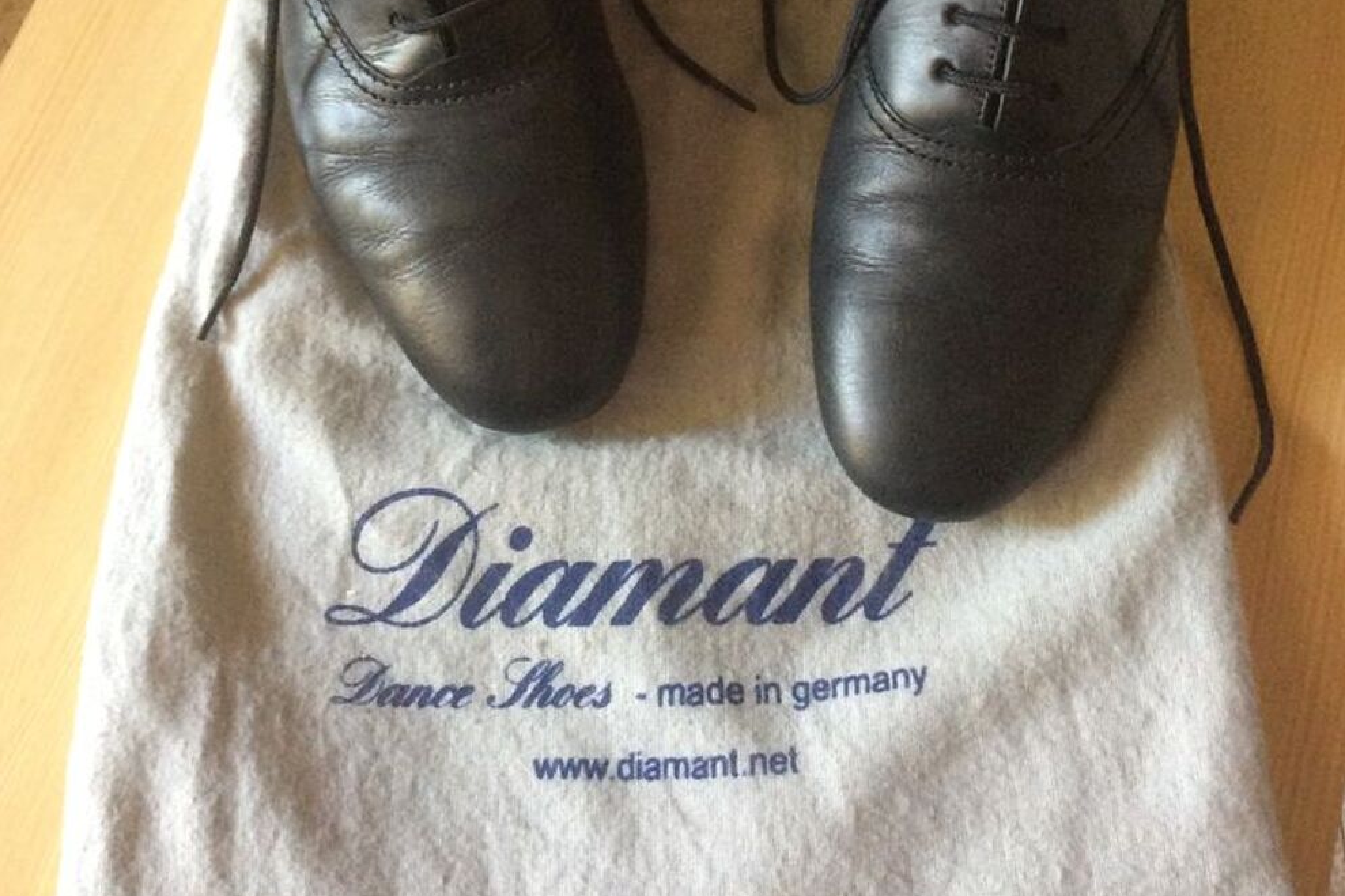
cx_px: 679
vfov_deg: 29.1
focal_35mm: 45
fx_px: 1681
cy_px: 161
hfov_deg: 43.6
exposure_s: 1/25
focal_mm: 3.3
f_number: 2.4
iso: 200
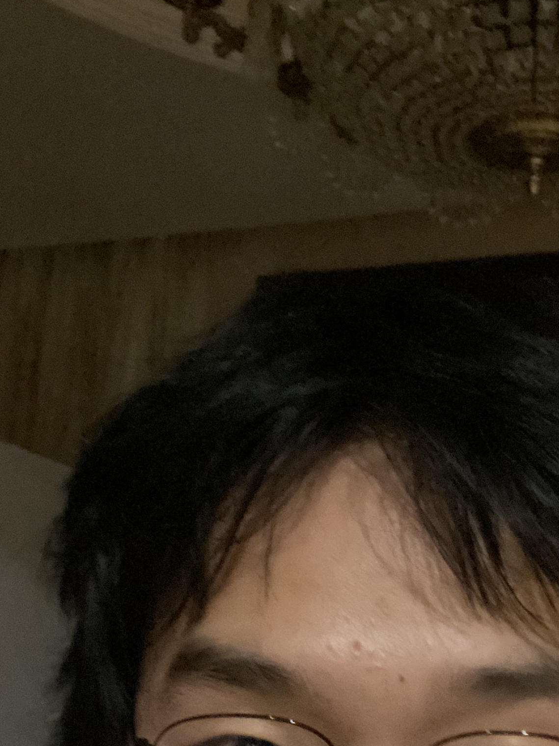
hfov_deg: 23.9
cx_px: 372
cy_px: 667
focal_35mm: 61
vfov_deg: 30.3
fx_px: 1314
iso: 1250
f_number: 2.2
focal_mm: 2.71
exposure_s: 1/17
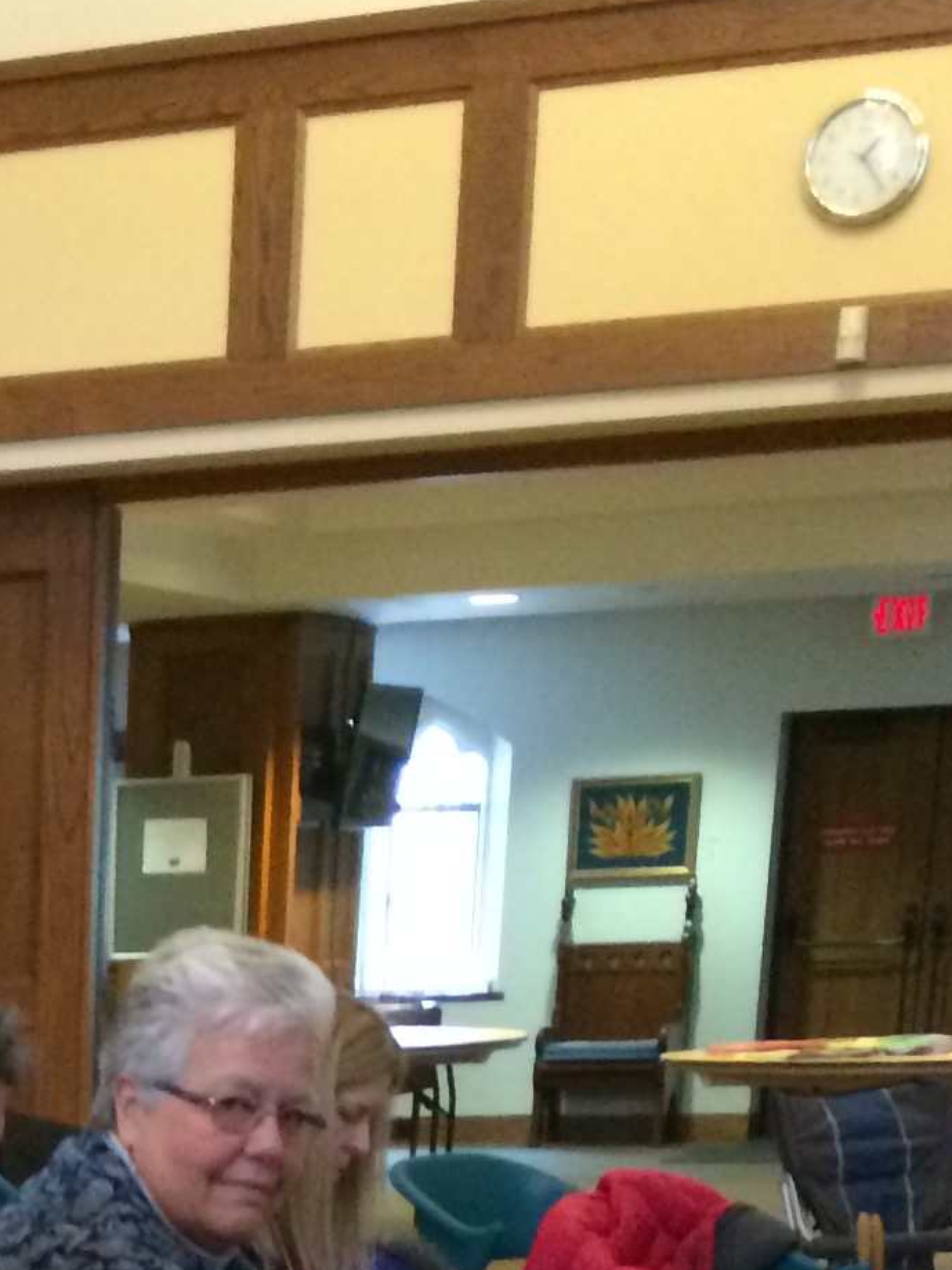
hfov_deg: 13.4
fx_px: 3778
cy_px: 2084
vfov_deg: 16.7
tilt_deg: -17.6
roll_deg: +1.3
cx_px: -546
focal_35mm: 103
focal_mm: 4.15
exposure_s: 1/20
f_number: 2.2
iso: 320
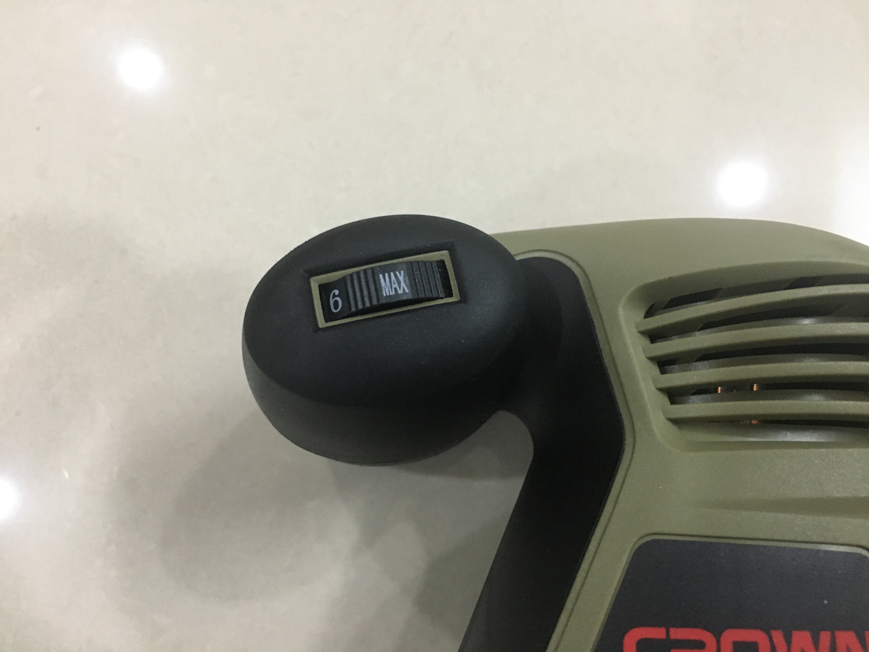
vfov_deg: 48.2
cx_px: 434
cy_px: 326
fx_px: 728
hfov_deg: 61.7
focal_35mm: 29
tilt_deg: -75.6
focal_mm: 4.15
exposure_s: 1/20
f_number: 2.2
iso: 200
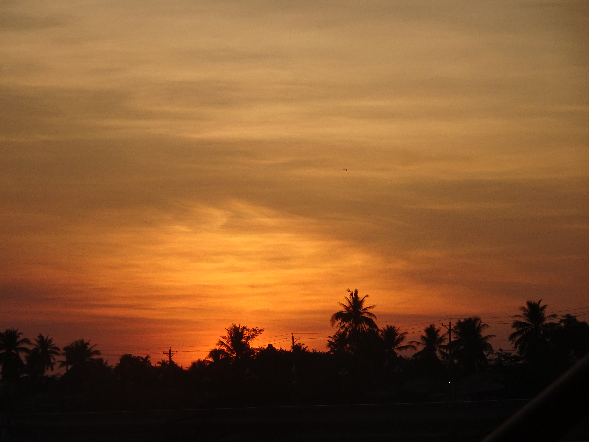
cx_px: 294
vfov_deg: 8.6
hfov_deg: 11.4
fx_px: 2944
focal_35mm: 173
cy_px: 221
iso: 80
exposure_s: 1/500
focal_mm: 29.57
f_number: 5.6
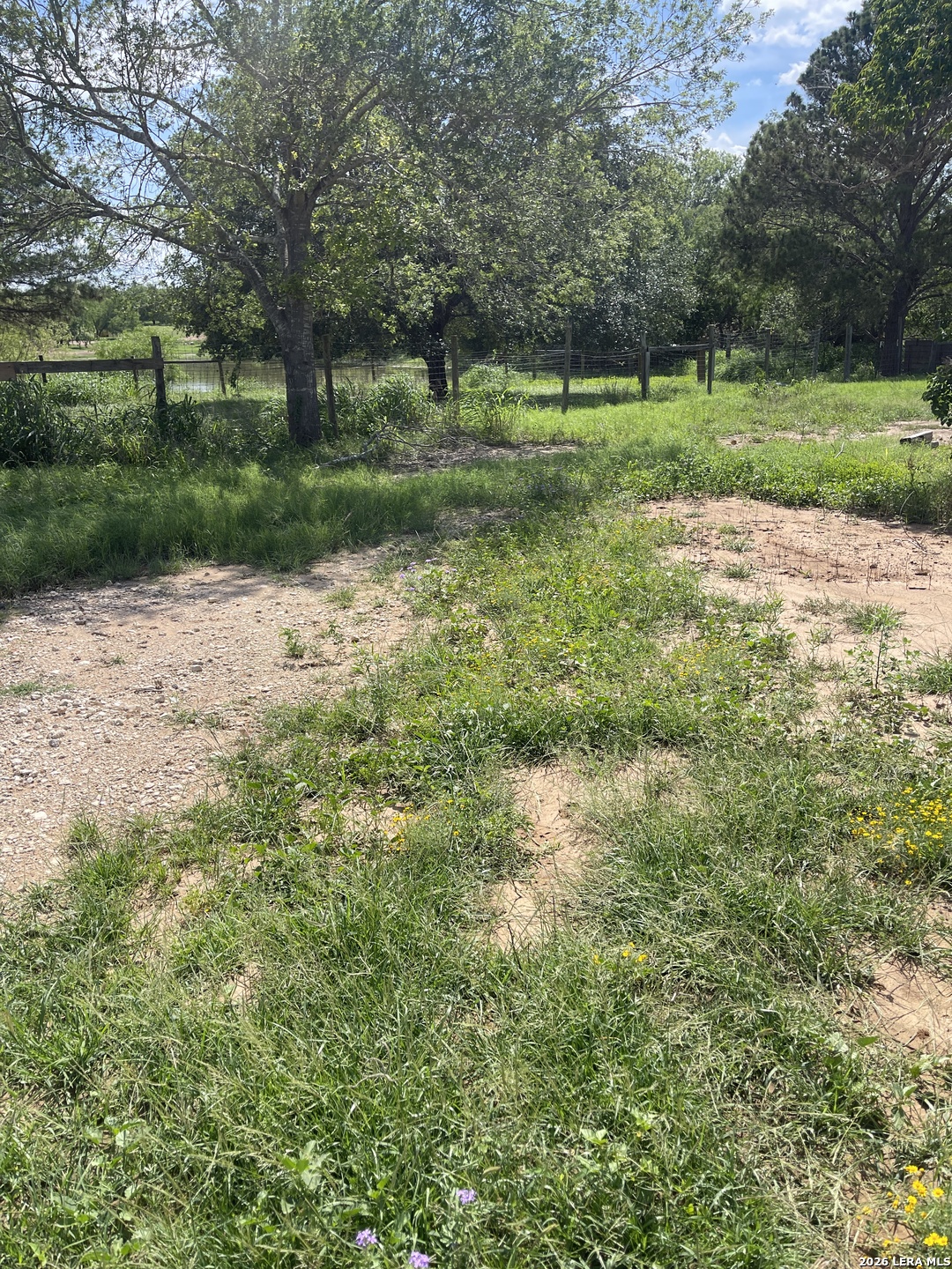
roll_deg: +1.3
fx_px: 917
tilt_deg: -18.6
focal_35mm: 25
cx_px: 476
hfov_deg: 54.9
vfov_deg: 69.4
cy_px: 634
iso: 32
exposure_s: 1/2336
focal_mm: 5.1
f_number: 1.6
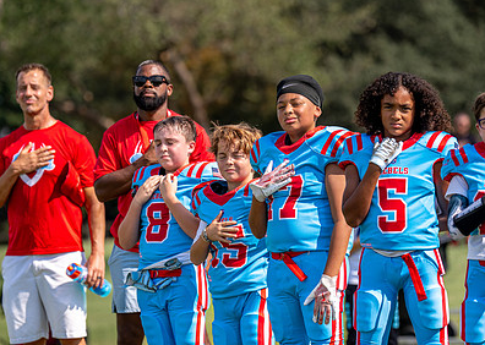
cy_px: 232
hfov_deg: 8.2
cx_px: 249
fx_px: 3371
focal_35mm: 245
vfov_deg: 5.9
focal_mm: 144
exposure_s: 1/2000
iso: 100
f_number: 2.8
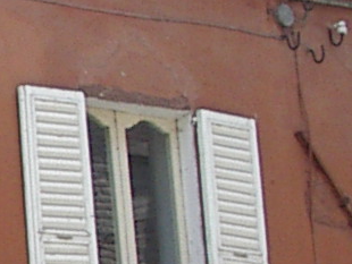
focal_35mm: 251
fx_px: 2554
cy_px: 298
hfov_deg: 7.1
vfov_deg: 5.9
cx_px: -656
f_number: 4.8
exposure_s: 1/125
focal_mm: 5.8
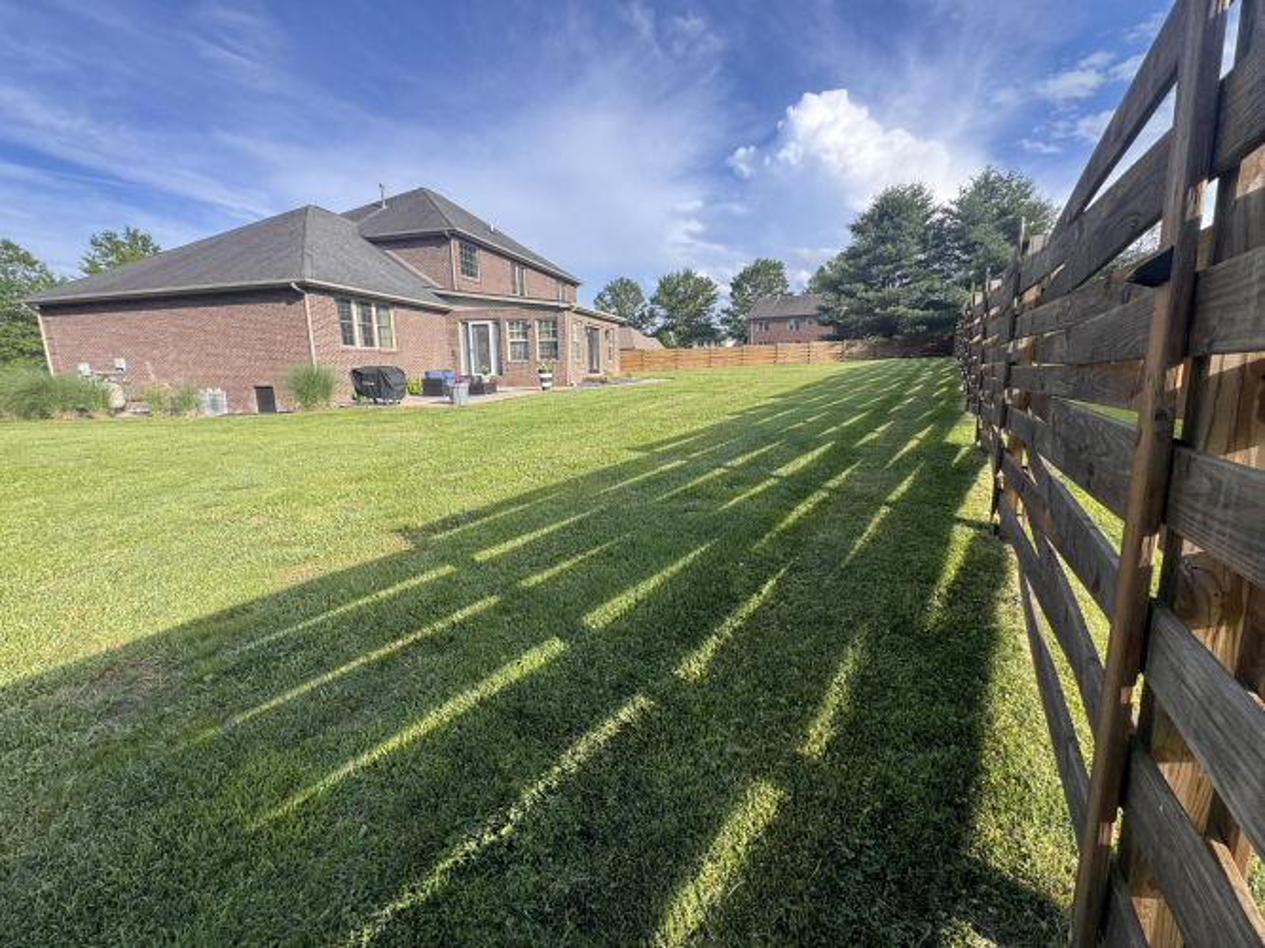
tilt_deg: -12.9
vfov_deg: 85.7
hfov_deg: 102.1
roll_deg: +0.0
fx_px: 512
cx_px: 632
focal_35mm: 14
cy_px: 474
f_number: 2.2
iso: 50
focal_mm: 2.22
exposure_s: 1/641
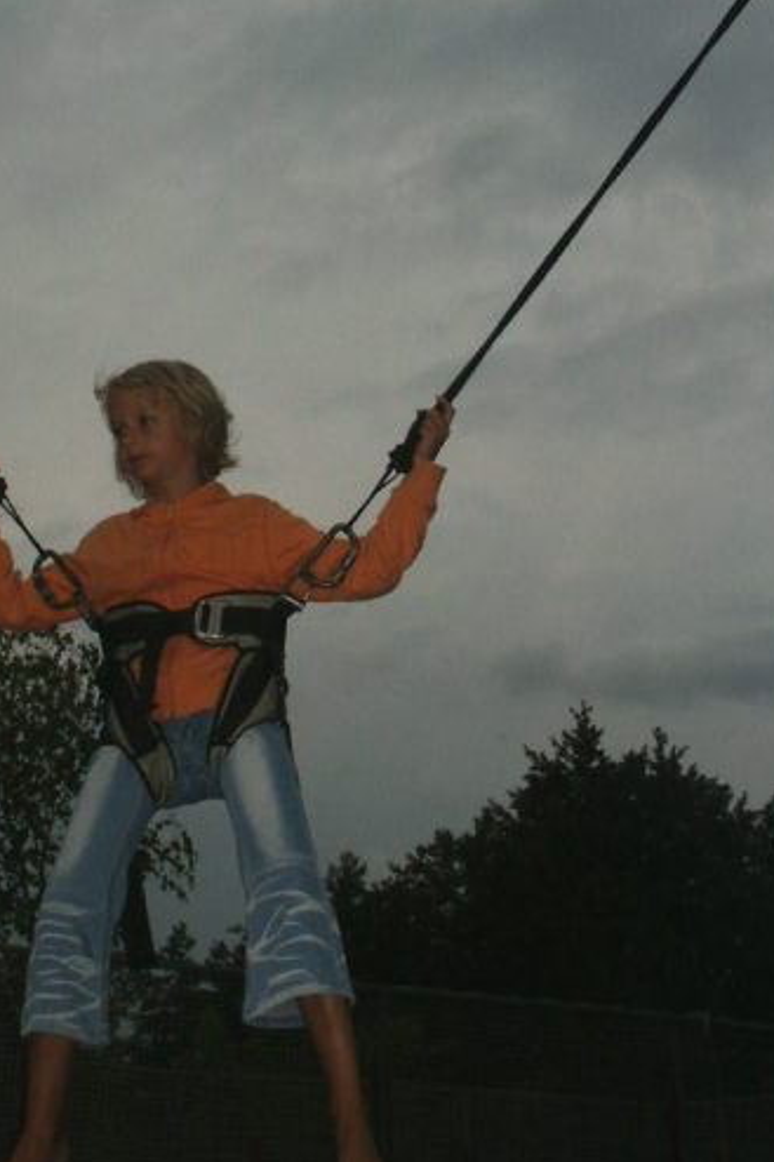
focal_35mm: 59
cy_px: 386
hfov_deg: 22.7
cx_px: 158
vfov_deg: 33.6
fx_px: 1904
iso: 160
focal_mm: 7.18
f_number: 6.7
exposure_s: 1/500
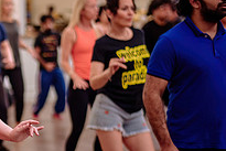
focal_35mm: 164
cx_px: -78
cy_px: 139
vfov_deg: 8.4
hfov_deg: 12.1
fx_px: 1030
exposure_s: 1/250
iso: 800
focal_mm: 58
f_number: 1.8
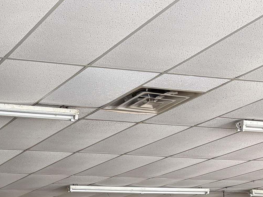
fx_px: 608
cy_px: 276
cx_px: -35
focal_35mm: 80
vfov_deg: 17.0
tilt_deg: +1.2
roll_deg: +1.7
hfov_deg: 22.8
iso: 125
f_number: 1.6
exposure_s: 1/98
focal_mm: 5.96
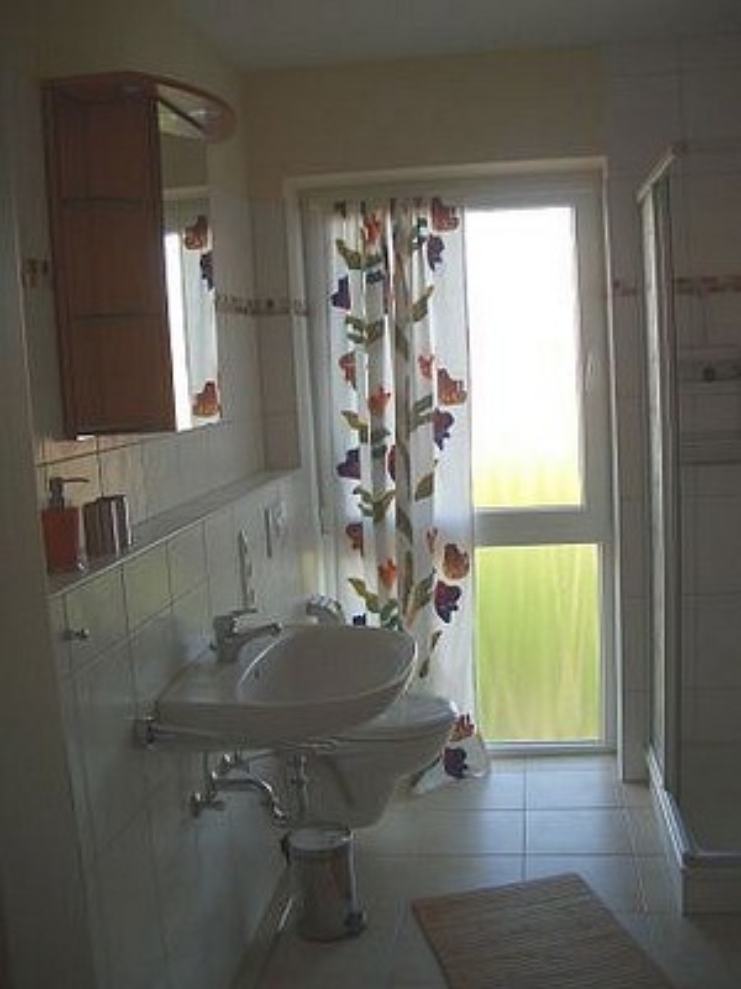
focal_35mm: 35
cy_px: 494
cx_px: 370
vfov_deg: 52.6
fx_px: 999
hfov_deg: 40.7
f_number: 2.6
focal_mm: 5.8
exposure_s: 1/125
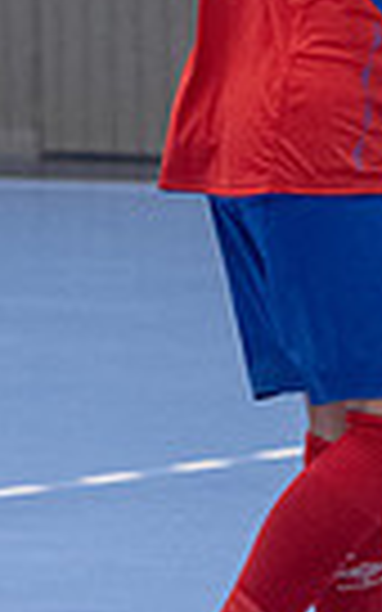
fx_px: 10844
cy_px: 155
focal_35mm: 651
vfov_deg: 3.2
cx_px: 319
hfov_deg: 2.0
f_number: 3.5
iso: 7200
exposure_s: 1/500
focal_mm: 100
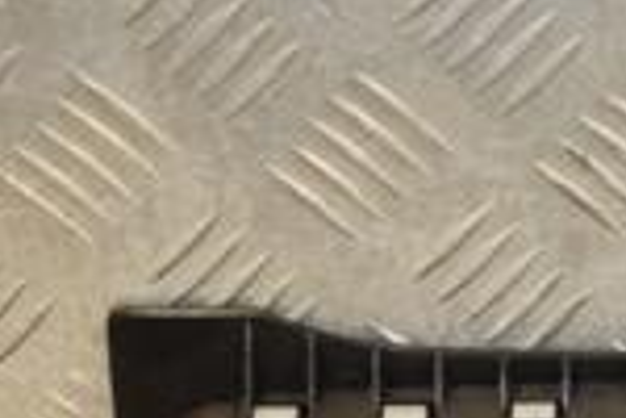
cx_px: 709
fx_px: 4173
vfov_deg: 5.7
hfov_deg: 8.5
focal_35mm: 240
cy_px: 619
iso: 800
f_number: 5.6
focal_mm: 40
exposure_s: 1/200
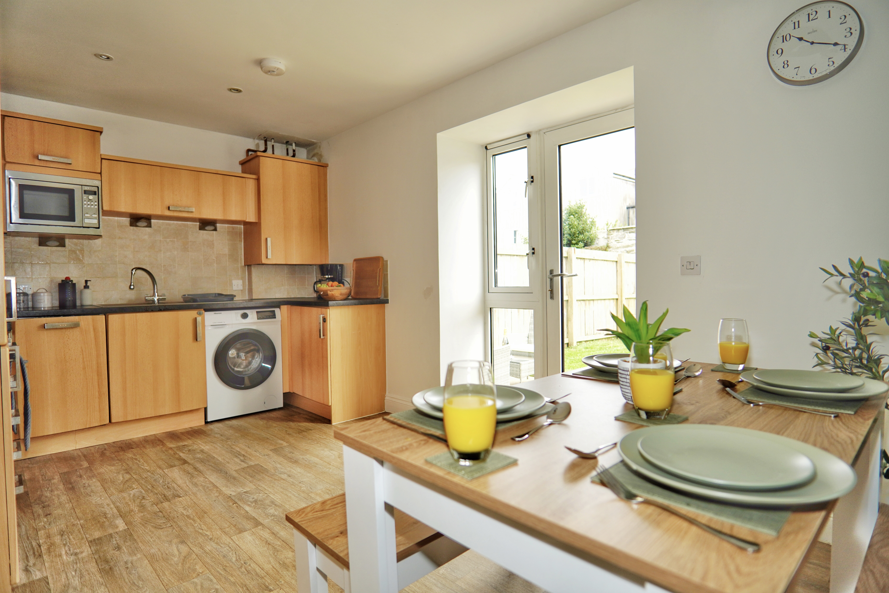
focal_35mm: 18
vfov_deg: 67.4
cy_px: 296
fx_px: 444
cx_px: 444
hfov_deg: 90.0
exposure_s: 1/160
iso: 125
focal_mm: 12
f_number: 2
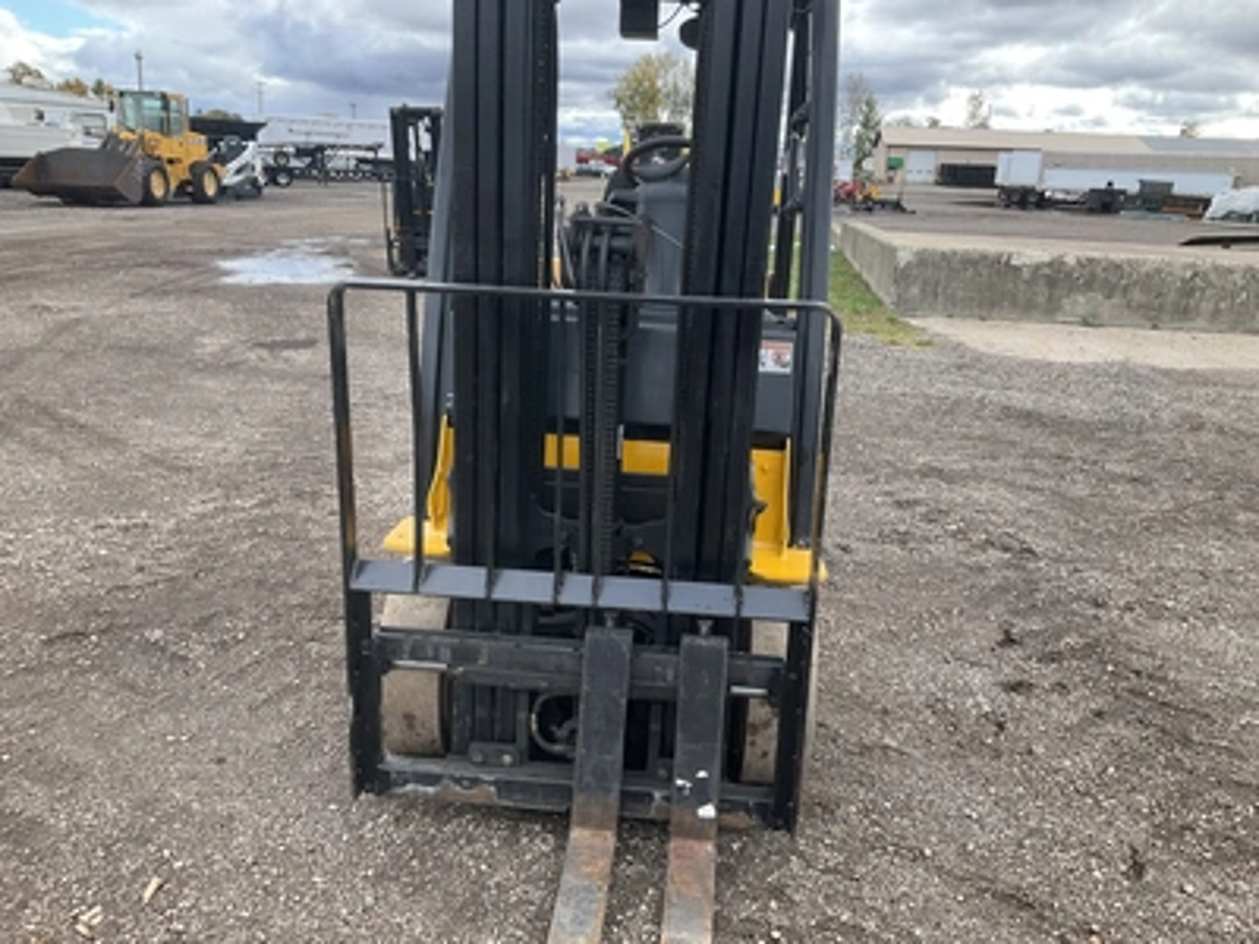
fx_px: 1055
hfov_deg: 61.7
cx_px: 630
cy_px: 472
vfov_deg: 48.2
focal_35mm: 29
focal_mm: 3
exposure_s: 1/297
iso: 25
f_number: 1.8
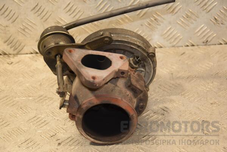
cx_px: 114
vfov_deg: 14.7
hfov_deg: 21.9
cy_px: 76
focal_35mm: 93
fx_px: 586
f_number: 5.3
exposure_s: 1/100
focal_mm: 62
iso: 800
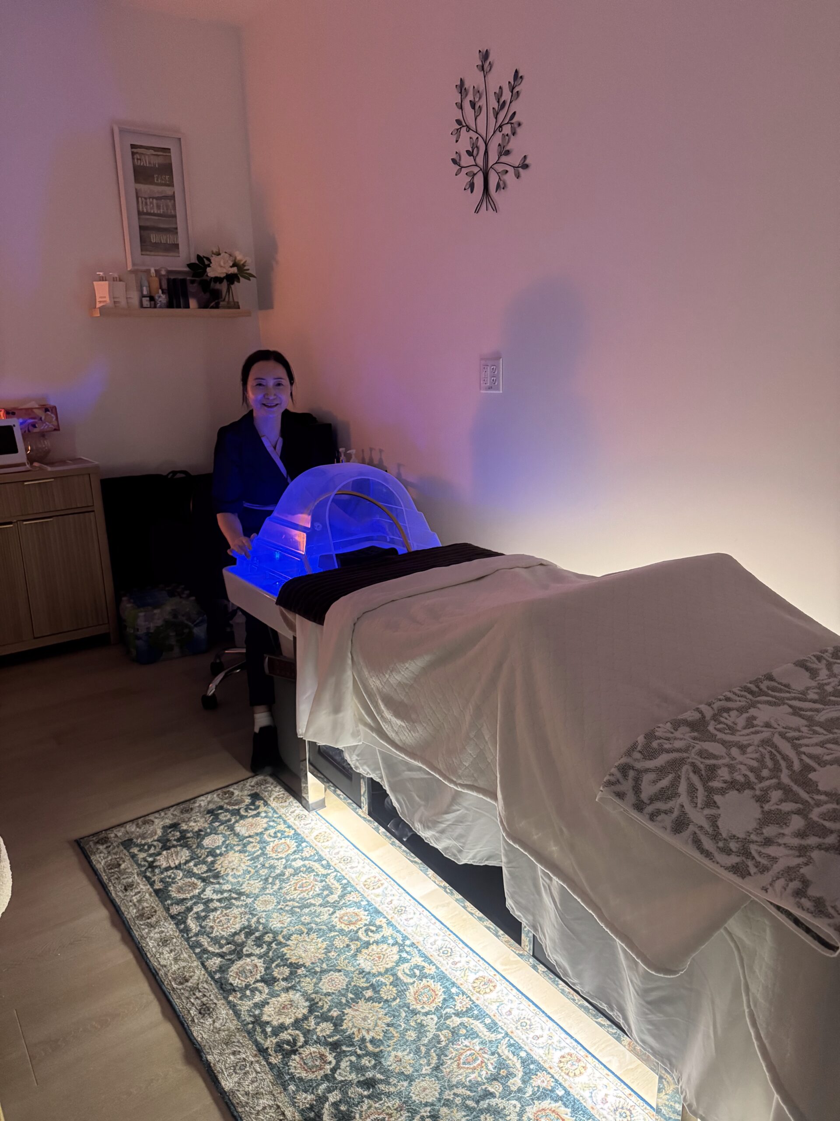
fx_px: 777
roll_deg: +1.5
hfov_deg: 56.8
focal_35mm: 24
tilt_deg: -14.8
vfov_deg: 71.6
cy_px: 560
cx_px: 420
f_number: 1.78
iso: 800
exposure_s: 1/30
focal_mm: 6.76
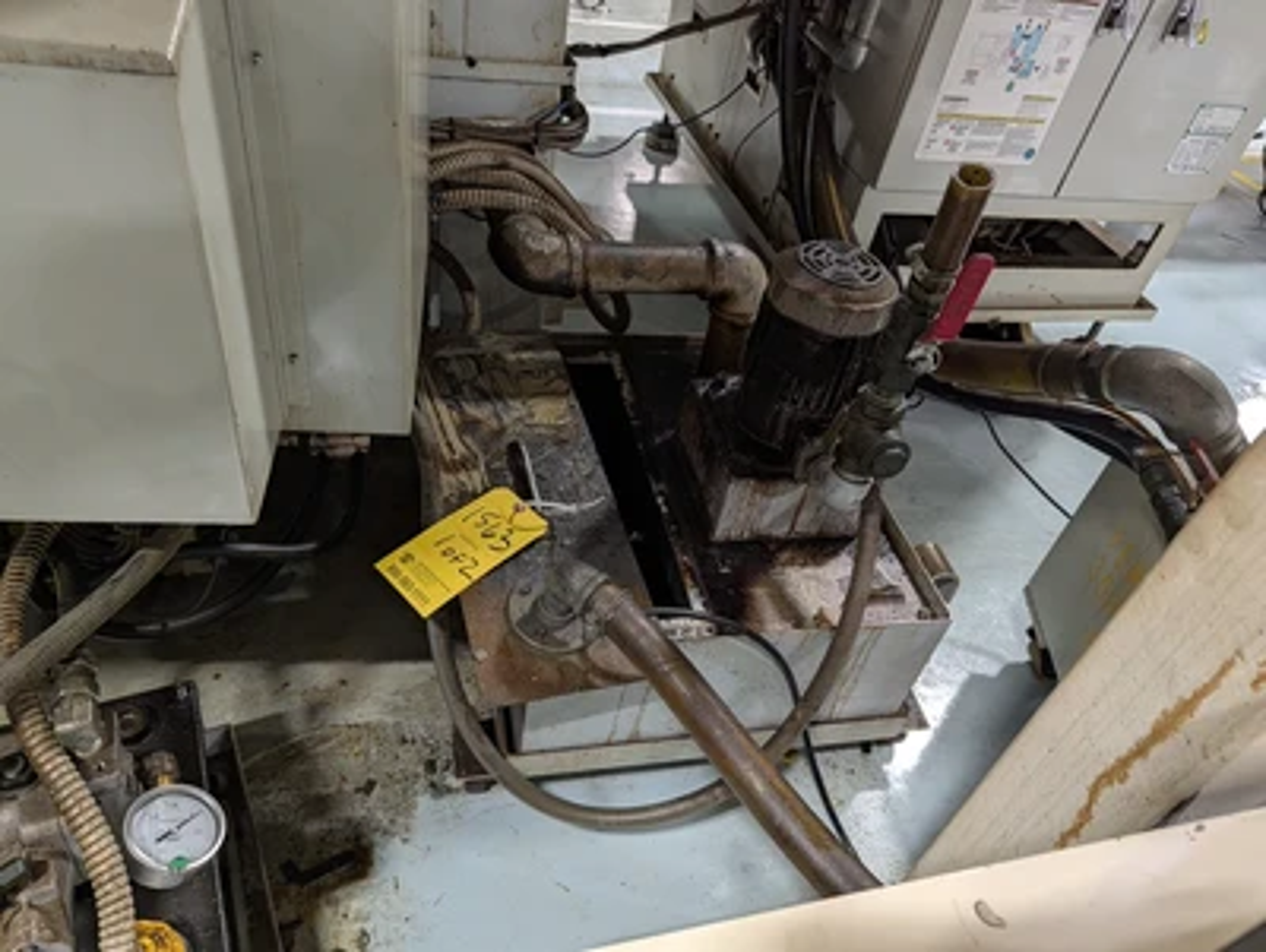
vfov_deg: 56.9
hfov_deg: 71.5
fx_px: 879
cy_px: 476
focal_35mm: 24
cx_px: 633
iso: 810
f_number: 1.68
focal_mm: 6.9
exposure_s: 1/446
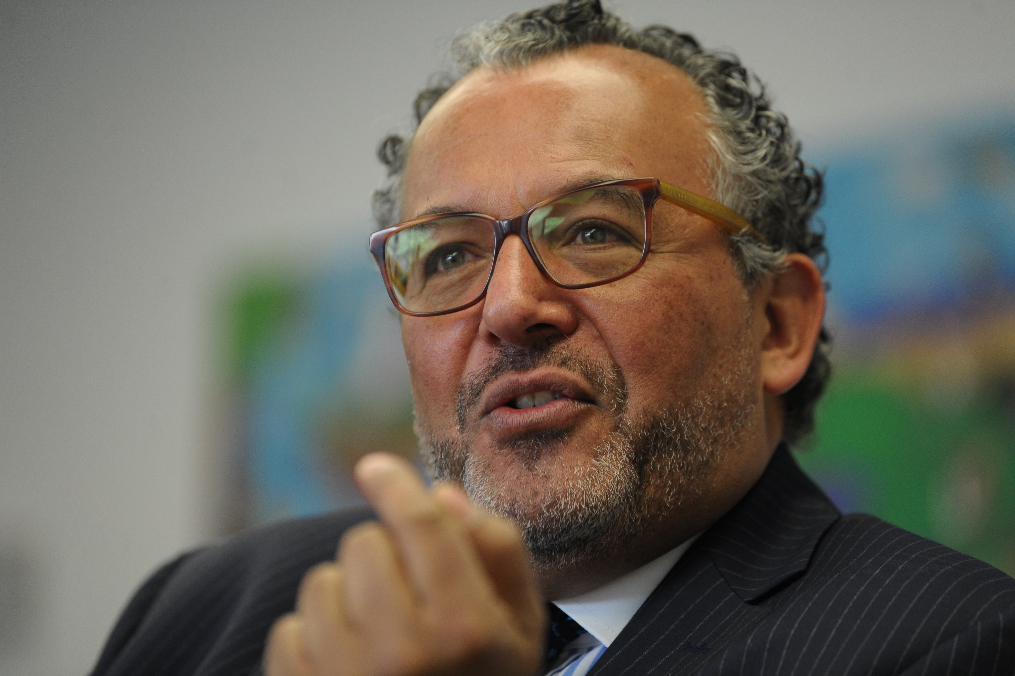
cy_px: 338
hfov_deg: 12.1
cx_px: 508
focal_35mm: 170
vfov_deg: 8.1
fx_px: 4790
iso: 1600
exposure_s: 1/500
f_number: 2.8
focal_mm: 170
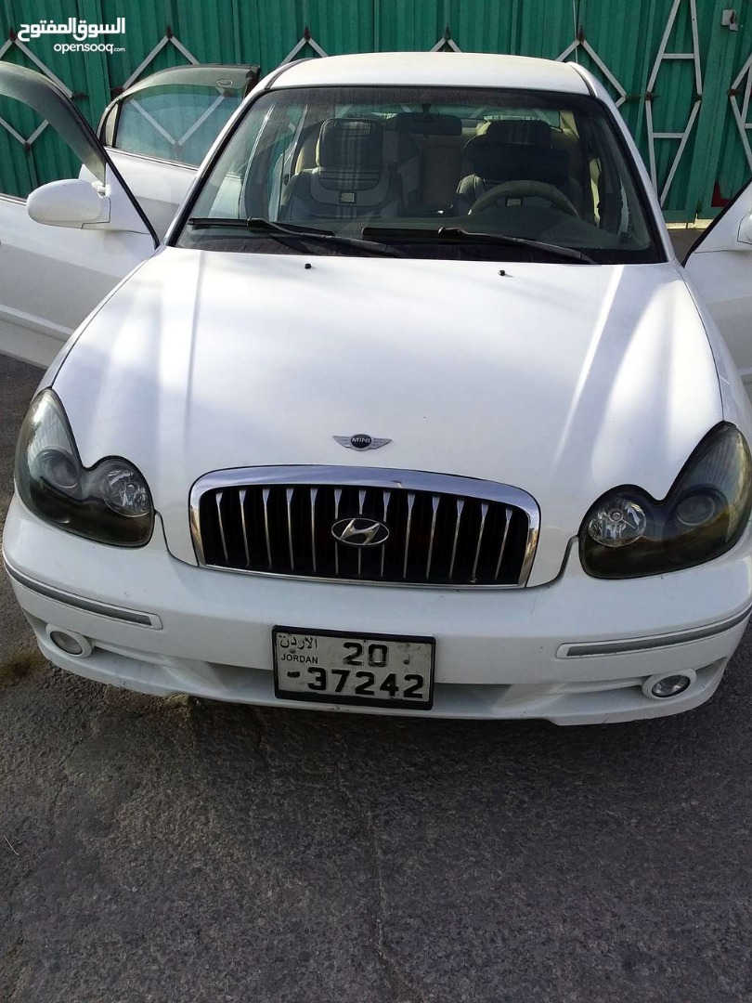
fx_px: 898
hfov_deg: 45.4
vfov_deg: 58.4
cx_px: 376
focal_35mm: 31
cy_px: 502
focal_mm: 3.3
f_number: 2.2
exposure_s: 1/1024
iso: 40
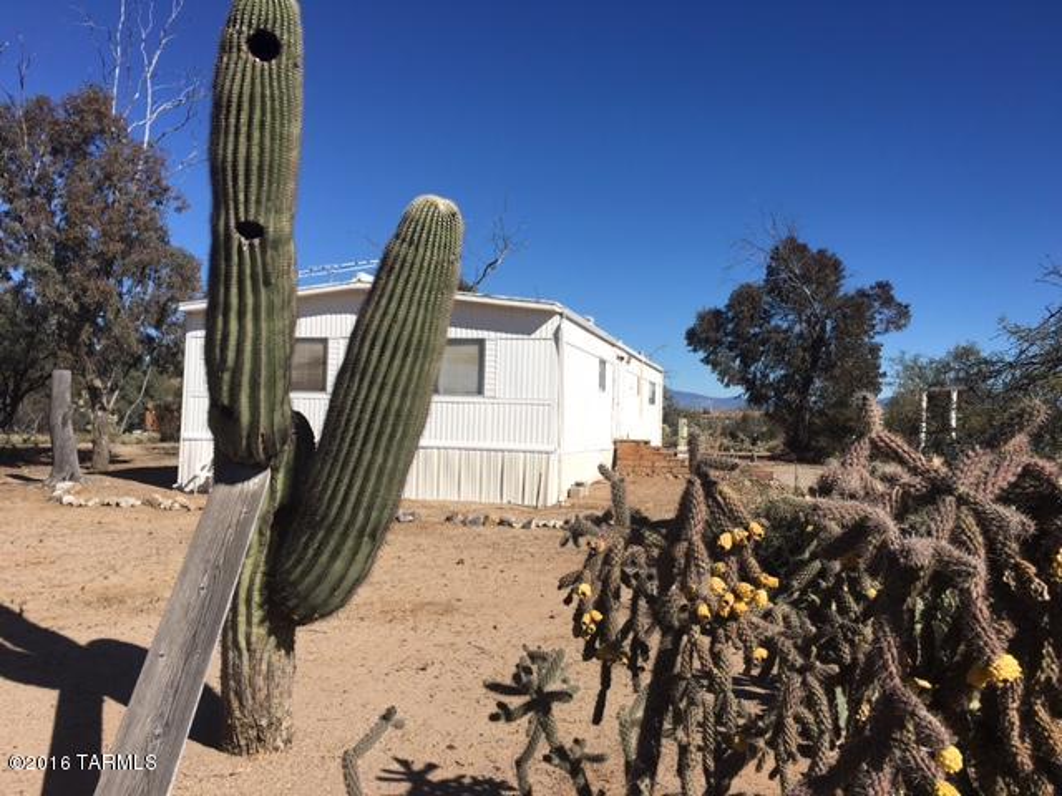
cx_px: 531
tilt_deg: +1.6
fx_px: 890
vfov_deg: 48.2
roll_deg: -1.7
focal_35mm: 29
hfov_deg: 61.7
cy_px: 398
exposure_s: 1/2404
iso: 25
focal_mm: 4.15
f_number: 2.2
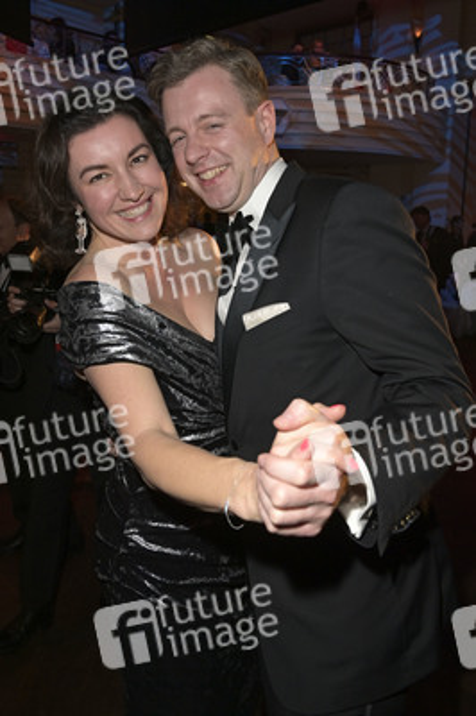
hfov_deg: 49.5
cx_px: 238
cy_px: 358
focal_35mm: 26
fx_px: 517
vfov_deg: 69.4
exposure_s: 1/160
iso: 1000
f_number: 5.6
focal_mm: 26
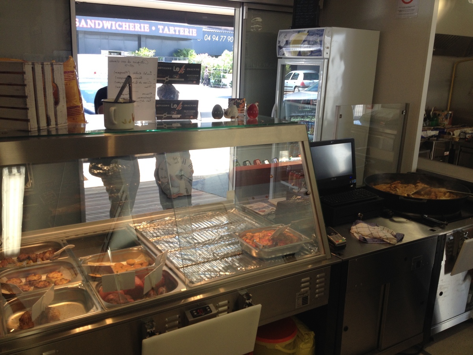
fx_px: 478
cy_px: 178
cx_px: 236
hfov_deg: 52.6
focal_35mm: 35
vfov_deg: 40.7
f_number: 2.4
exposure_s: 1/120
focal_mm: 4.28
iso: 64
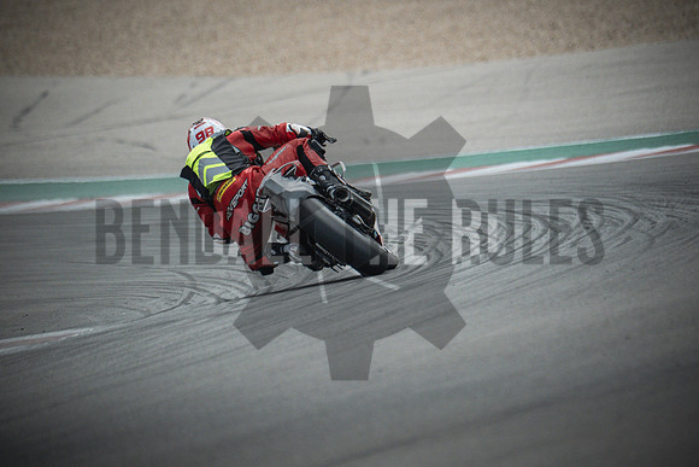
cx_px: 350
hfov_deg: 3.4
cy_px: 234
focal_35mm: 600
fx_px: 11652
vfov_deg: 2.3
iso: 2000
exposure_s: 1/2500
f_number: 5.6
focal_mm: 400
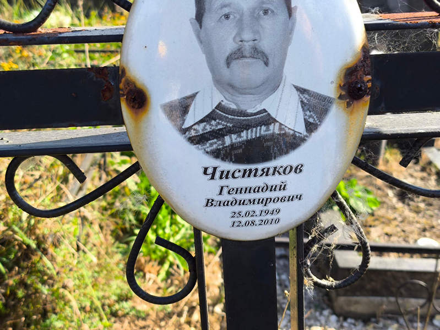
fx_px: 636
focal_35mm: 50
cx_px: 220
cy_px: 165
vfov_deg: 29.1
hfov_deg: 38.2
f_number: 1.7
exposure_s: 1/369
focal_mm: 4.71
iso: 50
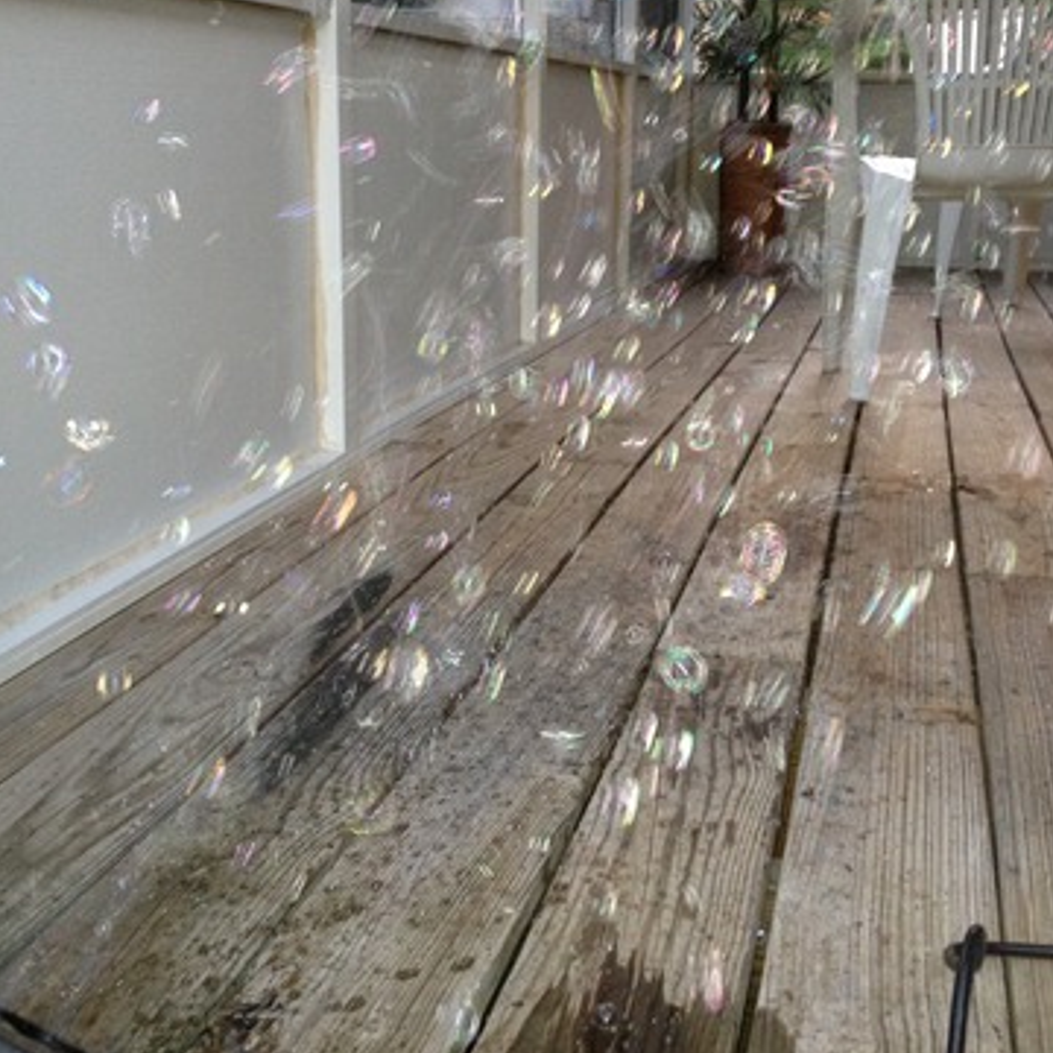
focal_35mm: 43
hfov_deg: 39.2
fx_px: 1480
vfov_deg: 39.1
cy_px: 453
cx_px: 537
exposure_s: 1/20
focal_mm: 4.28
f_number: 2.4
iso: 160
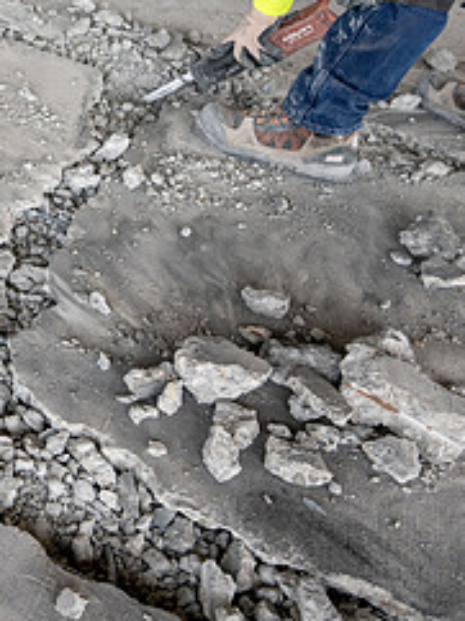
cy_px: 142
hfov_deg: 26.8
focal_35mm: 45
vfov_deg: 40.7
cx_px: -149
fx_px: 807
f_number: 4
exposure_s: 1/250
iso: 400
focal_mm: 19.5
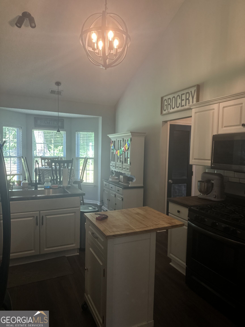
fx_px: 226
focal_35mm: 24
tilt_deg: -1.2
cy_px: 164
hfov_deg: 56.8
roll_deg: -1.4
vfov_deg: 71.6
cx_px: 122
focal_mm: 6.86
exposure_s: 1/120
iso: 160
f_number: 1.78
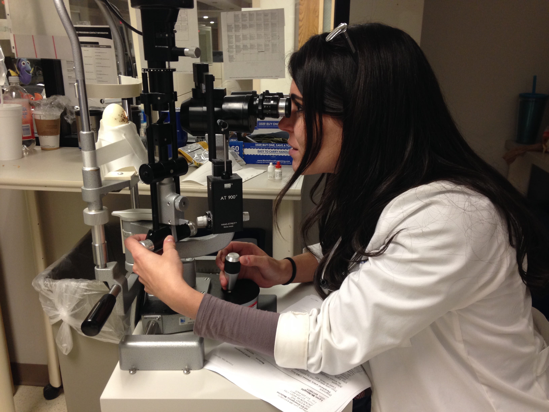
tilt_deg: -17.0
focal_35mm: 33
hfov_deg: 55.4
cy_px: 206
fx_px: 523
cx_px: 274
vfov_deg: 42.9
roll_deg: +0.1
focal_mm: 4.12
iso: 100
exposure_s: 1/20
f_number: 2.4
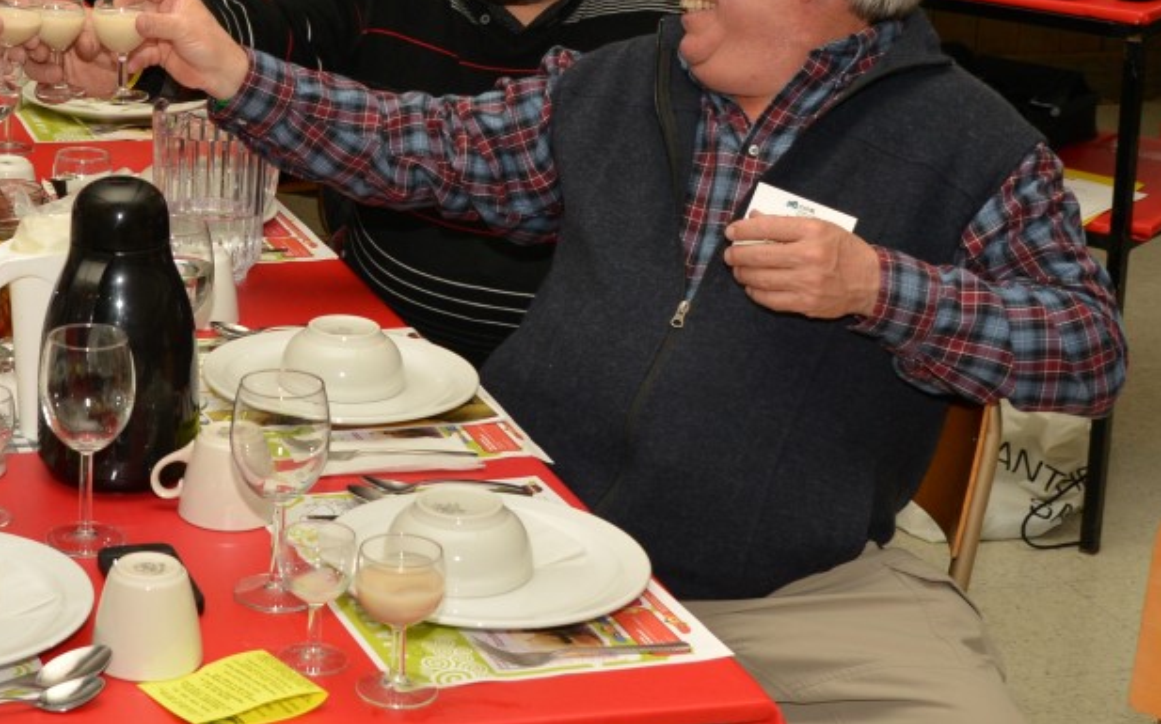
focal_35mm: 83
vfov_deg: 15.5
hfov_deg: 24.4
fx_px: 2625
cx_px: 192
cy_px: 43
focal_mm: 31
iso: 400
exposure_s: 1/160
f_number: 5.6
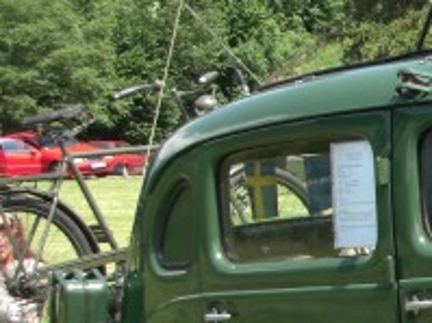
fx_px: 1671
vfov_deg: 11.0
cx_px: 671
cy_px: 305
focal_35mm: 134
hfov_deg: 13.7
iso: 64
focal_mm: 6.3
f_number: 3.4
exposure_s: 1/160
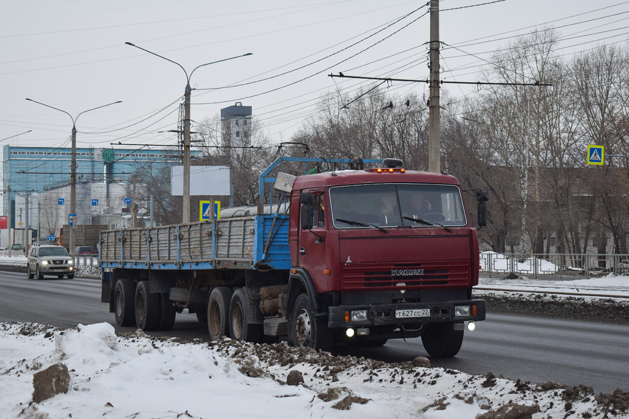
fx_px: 1310
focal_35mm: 75
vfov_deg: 18.2
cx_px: 314
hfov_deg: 27.0
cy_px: 210
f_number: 5.6
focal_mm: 50
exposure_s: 1/640
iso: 800
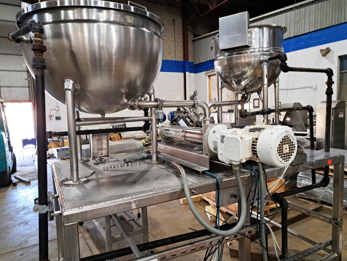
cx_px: 174
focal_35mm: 24
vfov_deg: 56.8
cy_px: 130
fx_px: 241
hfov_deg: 71.6
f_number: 1.8
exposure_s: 1/60
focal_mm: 5.23
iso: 250
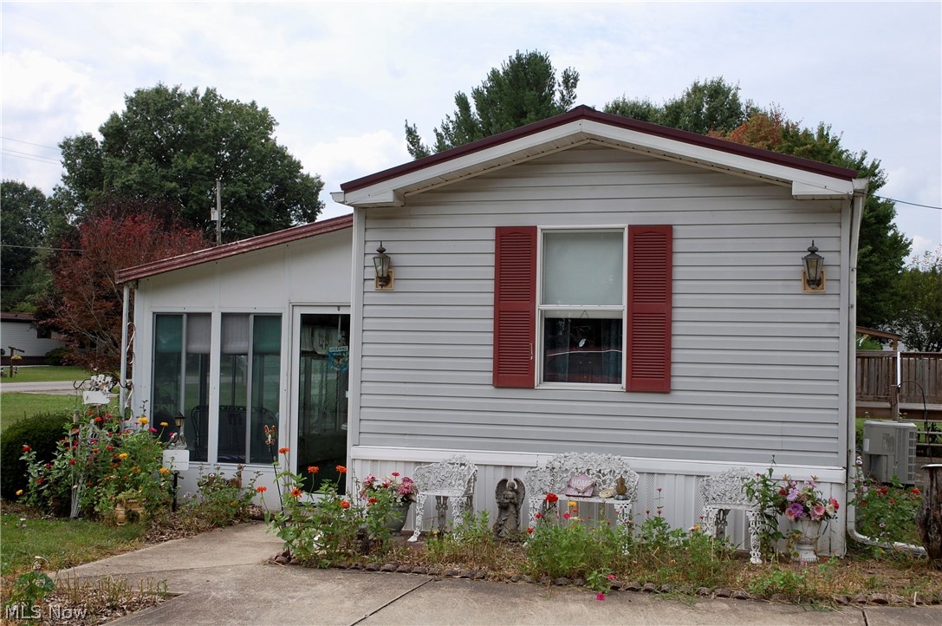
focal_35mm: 46
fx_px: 1215
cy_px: 313
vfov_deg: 28.9
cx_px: 471
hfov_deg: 42.4
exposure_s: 1/320
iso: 200
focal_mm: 31
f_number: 9
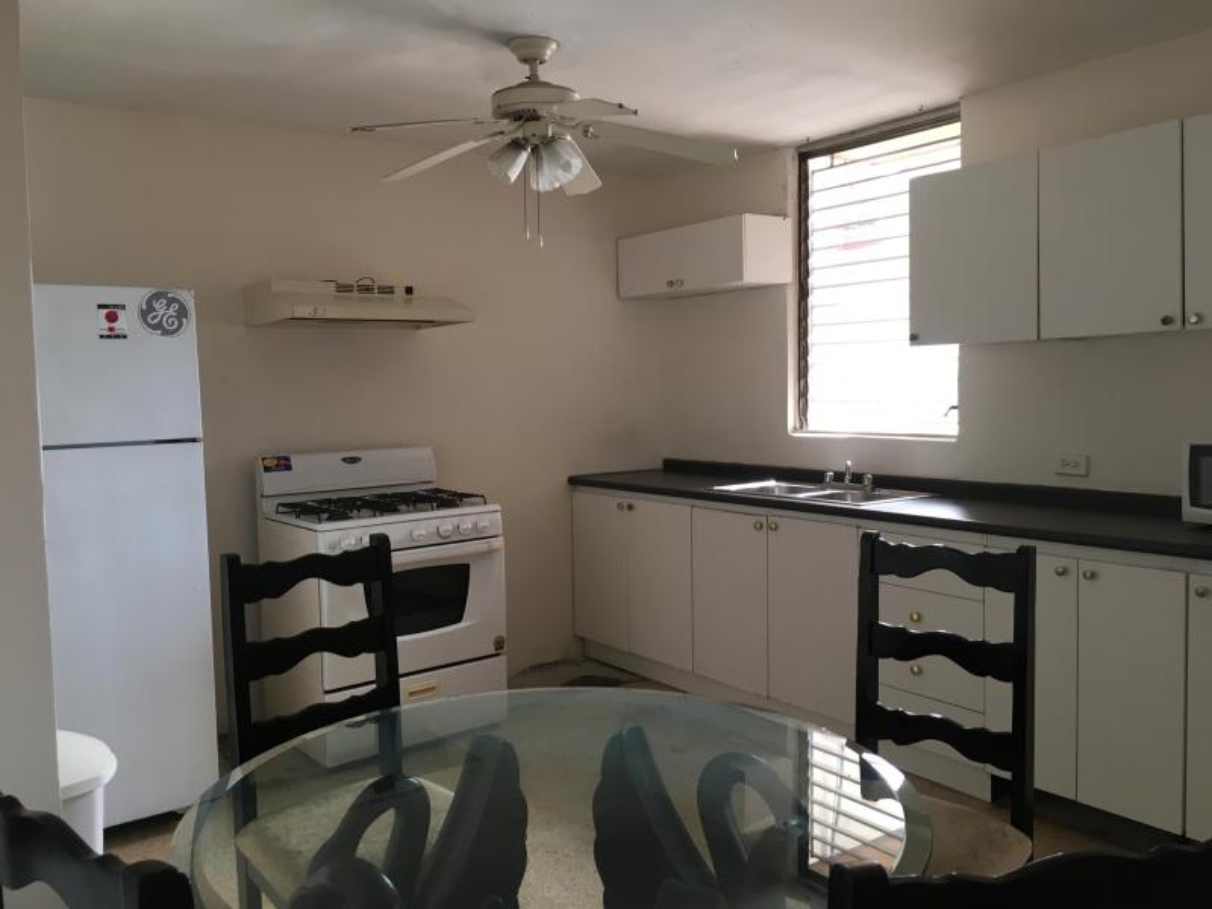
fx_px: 1015
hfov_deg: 61.7
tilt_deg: -4.3
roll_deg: +1.3
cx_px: 606
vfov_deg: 48.2
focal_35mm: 29
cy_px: 454
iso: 50
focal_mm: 4.15
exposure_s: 1/30
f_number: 2.2
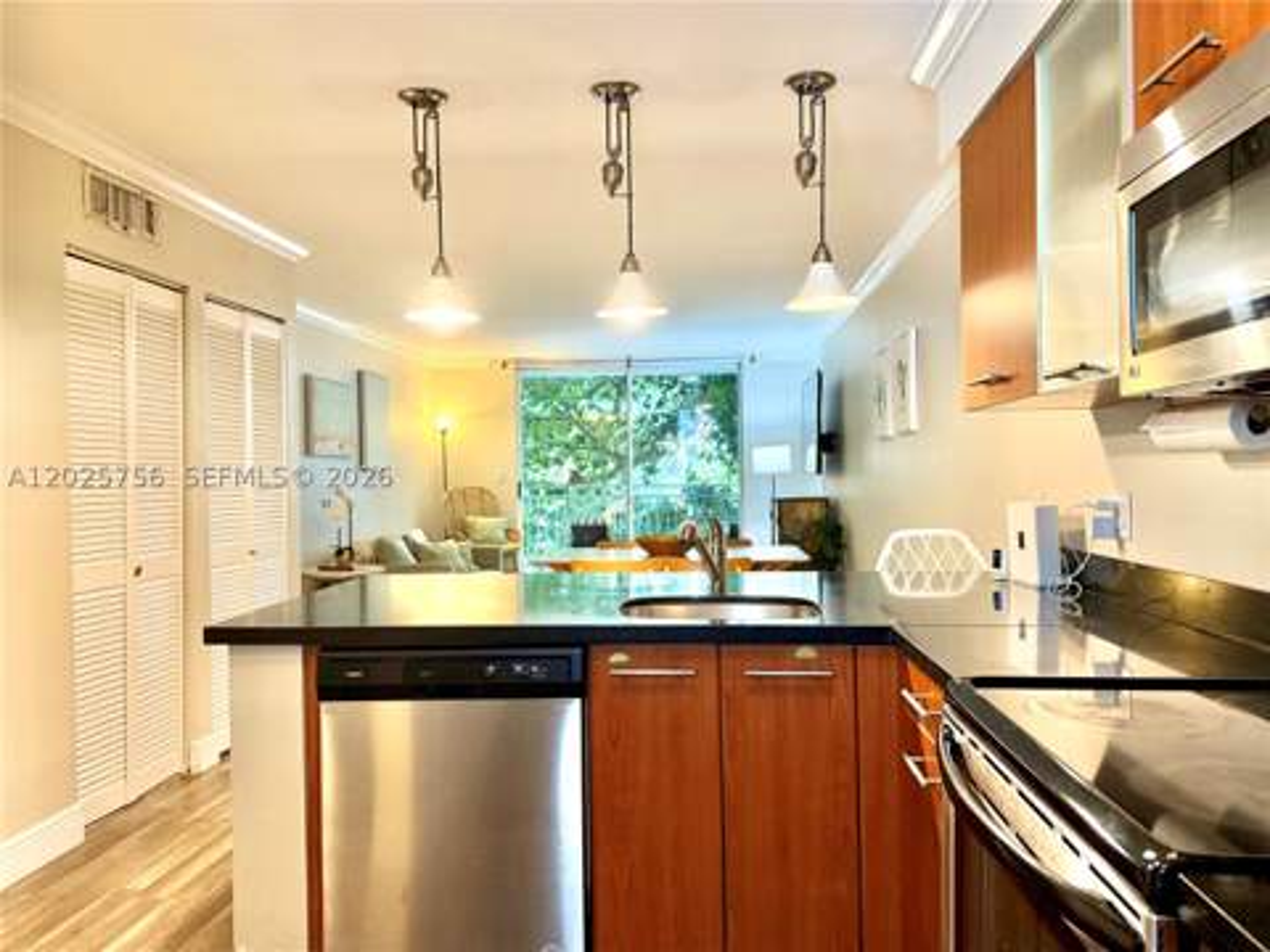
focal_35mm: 24
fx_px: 881
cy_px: 476
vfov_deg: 56.8
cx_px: 635
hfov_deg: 71.6
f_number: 1.78
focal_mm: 6.76
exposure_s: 1/60
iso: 250
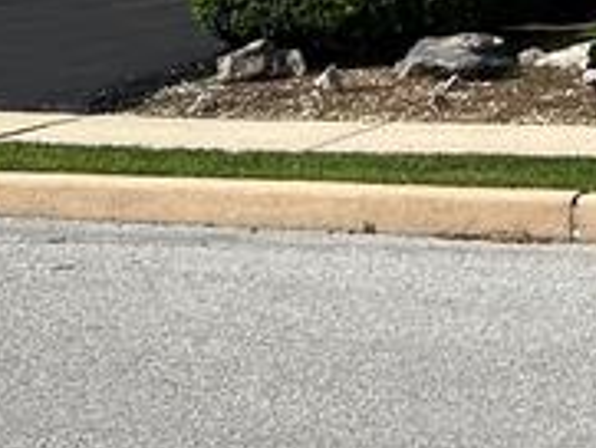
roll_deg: -0.1
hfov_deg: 12.9
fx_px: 2533
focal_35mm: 147
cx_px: 797
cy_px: -702
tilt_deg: +10.8
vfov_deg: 8.9
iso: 50
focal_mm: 5.7
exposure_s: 1/7463
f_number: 1.5
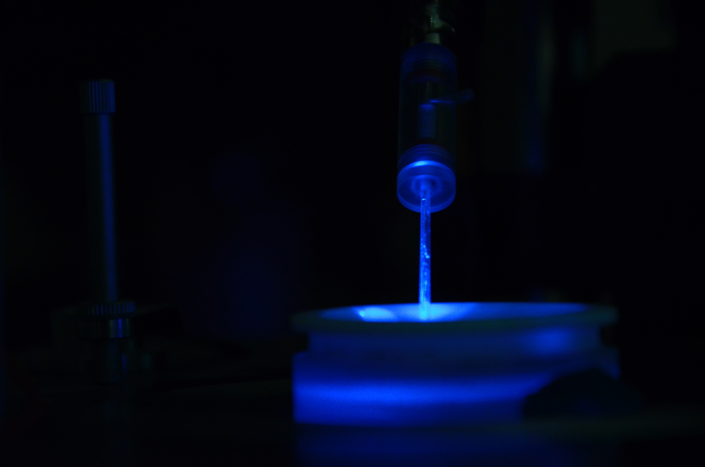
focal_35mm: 158
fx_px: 3078
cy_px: 234
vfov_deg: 8.7
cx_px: 352
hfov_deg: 13.1
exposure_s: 1/10
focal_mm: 105
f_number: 5.6
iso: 2000
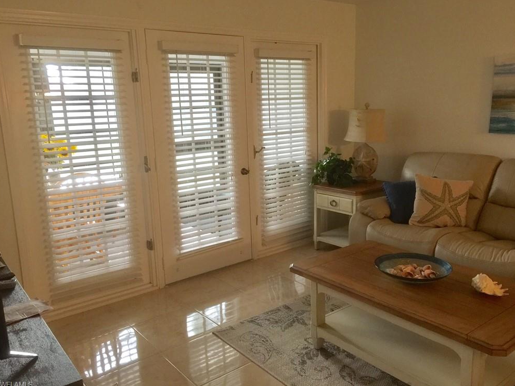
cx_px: 261
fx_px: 446
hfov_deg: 60.0
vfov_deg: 46.8
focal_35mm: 30
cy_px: 190
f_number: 2.2
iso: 100
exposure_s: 1/15
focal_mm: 4.15
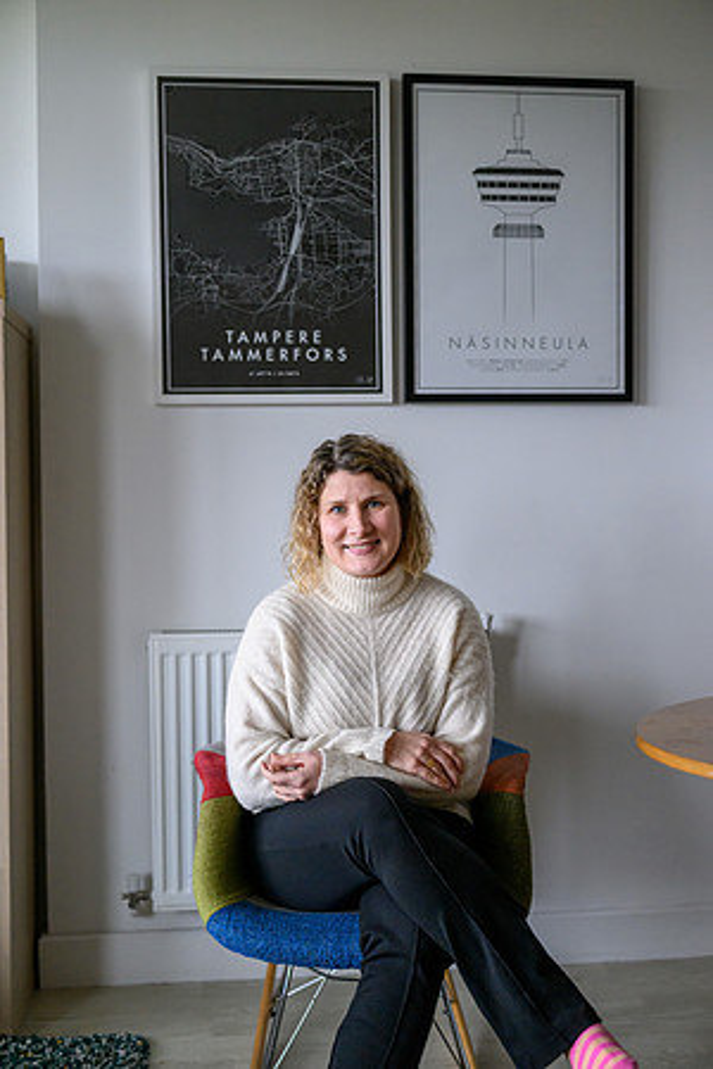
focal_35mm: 40
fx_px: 1188
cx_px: 356
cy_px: 534
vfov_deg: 48.5
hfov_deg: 33.4
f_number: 2.2
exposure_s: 1/250
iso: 3200
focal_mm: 40
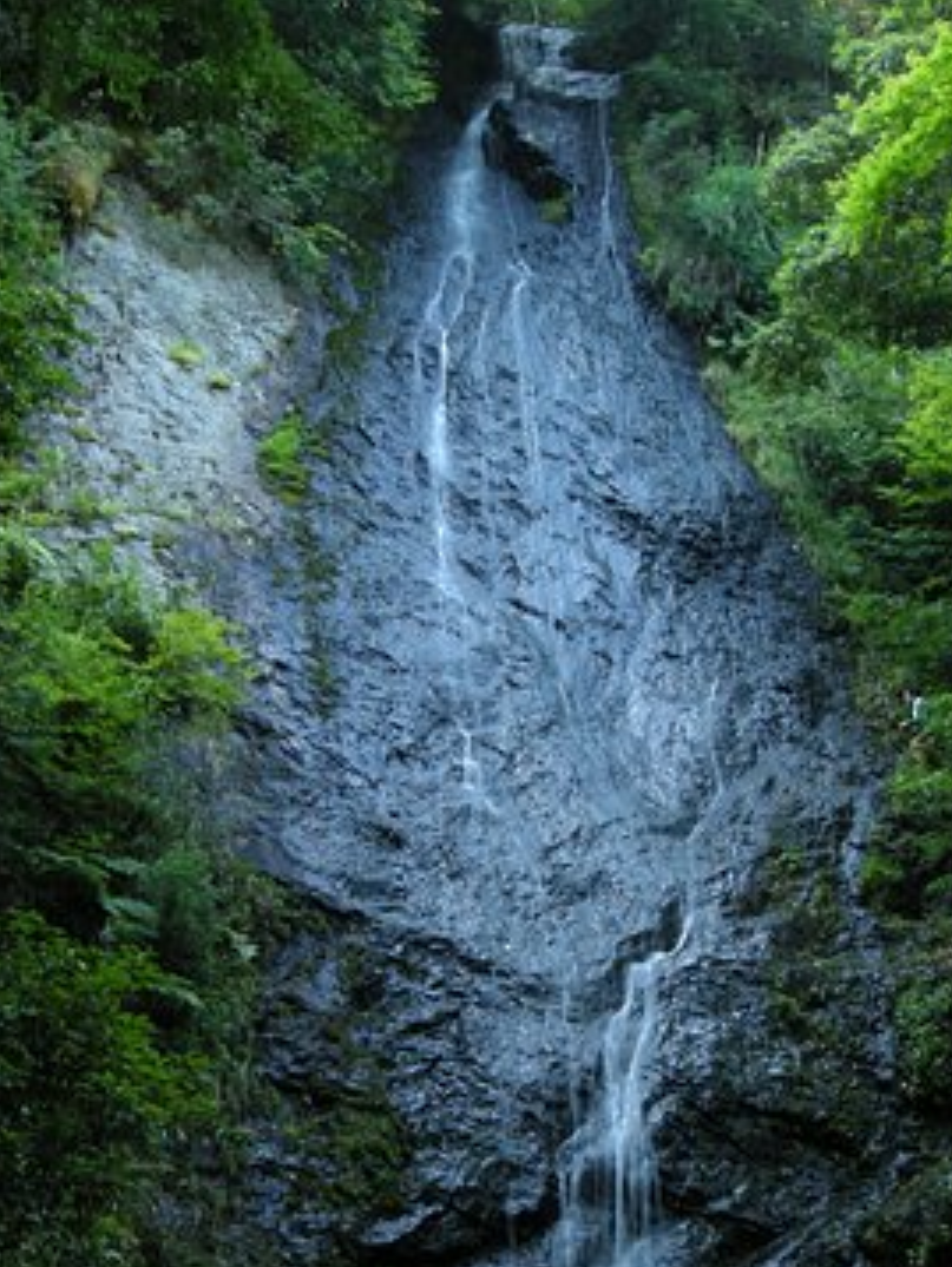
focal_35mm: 50
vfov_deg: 37.5
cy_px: 902
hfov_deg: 29.1
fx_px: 1831
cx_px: 556
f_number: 7.6
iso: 64
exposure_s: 1/4
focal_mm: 7.5
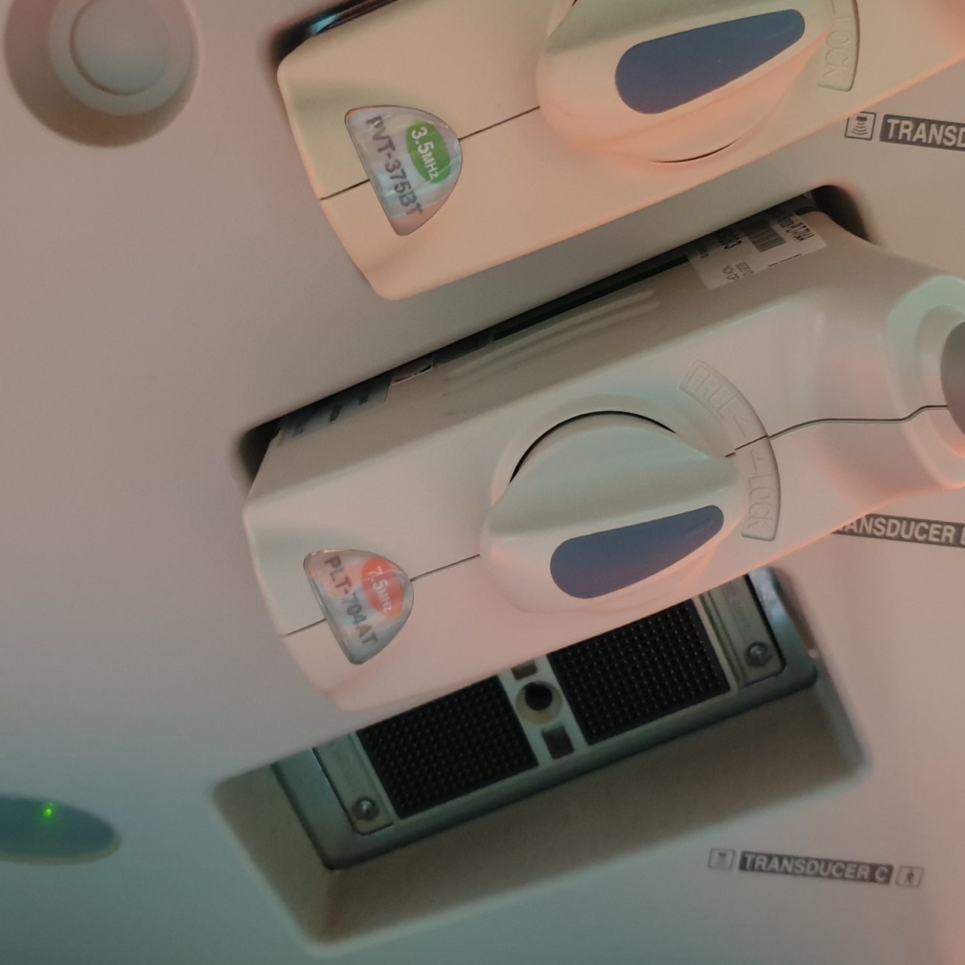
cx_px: 511
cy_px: 306
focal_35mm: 46
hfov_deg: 36.8
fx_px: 1451
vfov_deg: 36.3
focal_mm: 4.3
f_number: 1.5
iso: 320
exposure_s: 1/25
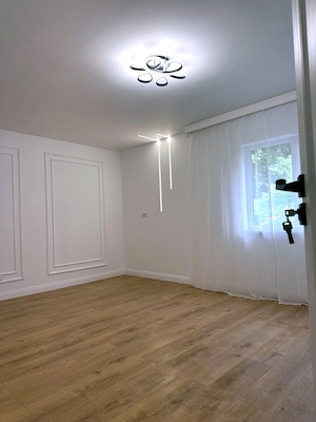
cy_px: 211
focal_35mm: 24
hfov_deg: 56.8
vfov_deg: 71.6
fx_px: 292
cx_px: 158
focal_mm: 6.86
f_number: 1.78
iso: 64
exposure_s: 1/126
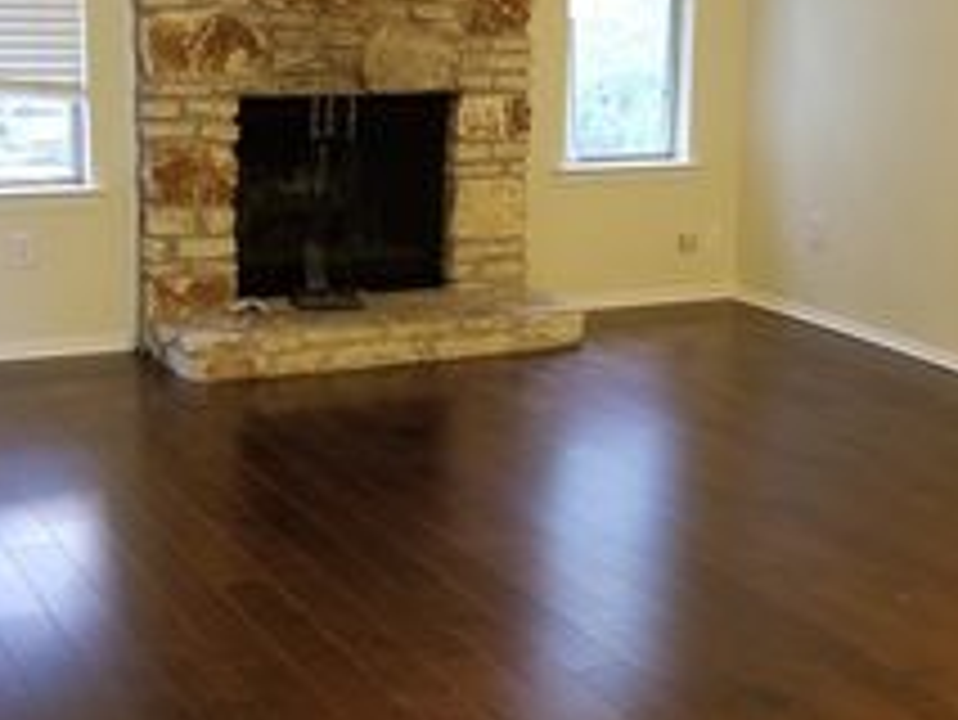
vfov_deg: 24.1
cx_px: 504
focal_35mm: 61
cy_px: 358
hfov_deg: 31.7
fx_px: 1689
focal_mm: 4.25
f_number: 1.7
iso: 200
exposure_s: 1/24
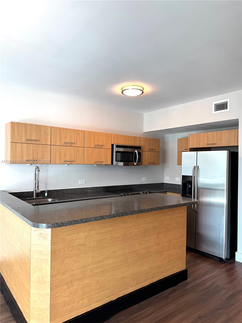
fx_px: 224
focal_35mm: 24
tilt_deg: -0.4
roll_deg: -0.8
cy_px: 162
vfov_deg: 71.6
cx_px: 121
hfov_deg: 56.8
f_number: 1.78
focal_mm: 6.76
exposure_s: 1/125
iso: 100
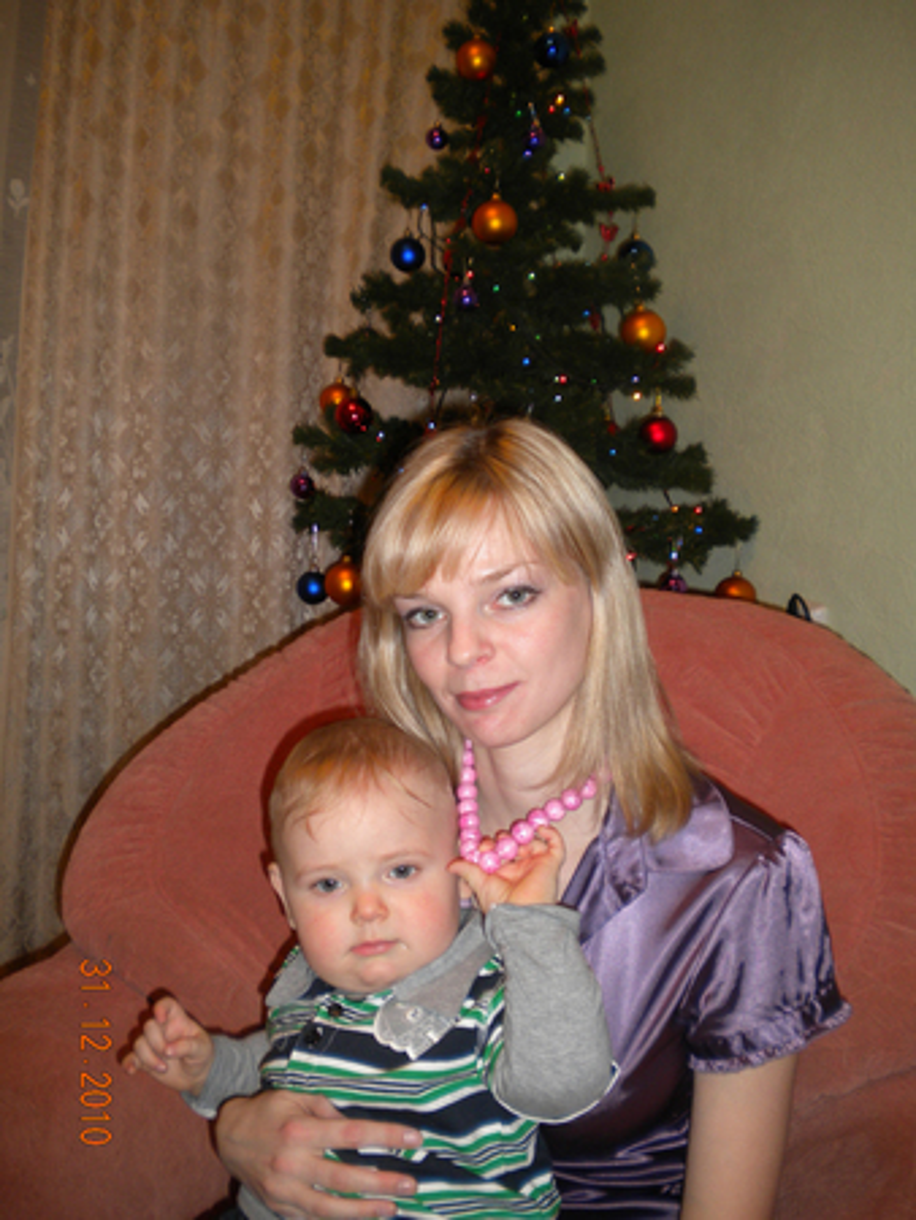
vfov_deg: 52.6
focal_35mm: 35
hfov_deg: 40.7
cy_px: 610
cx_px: 458
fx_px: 1234
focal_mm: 6.3
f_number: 3.1
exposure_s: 1/30
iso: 100
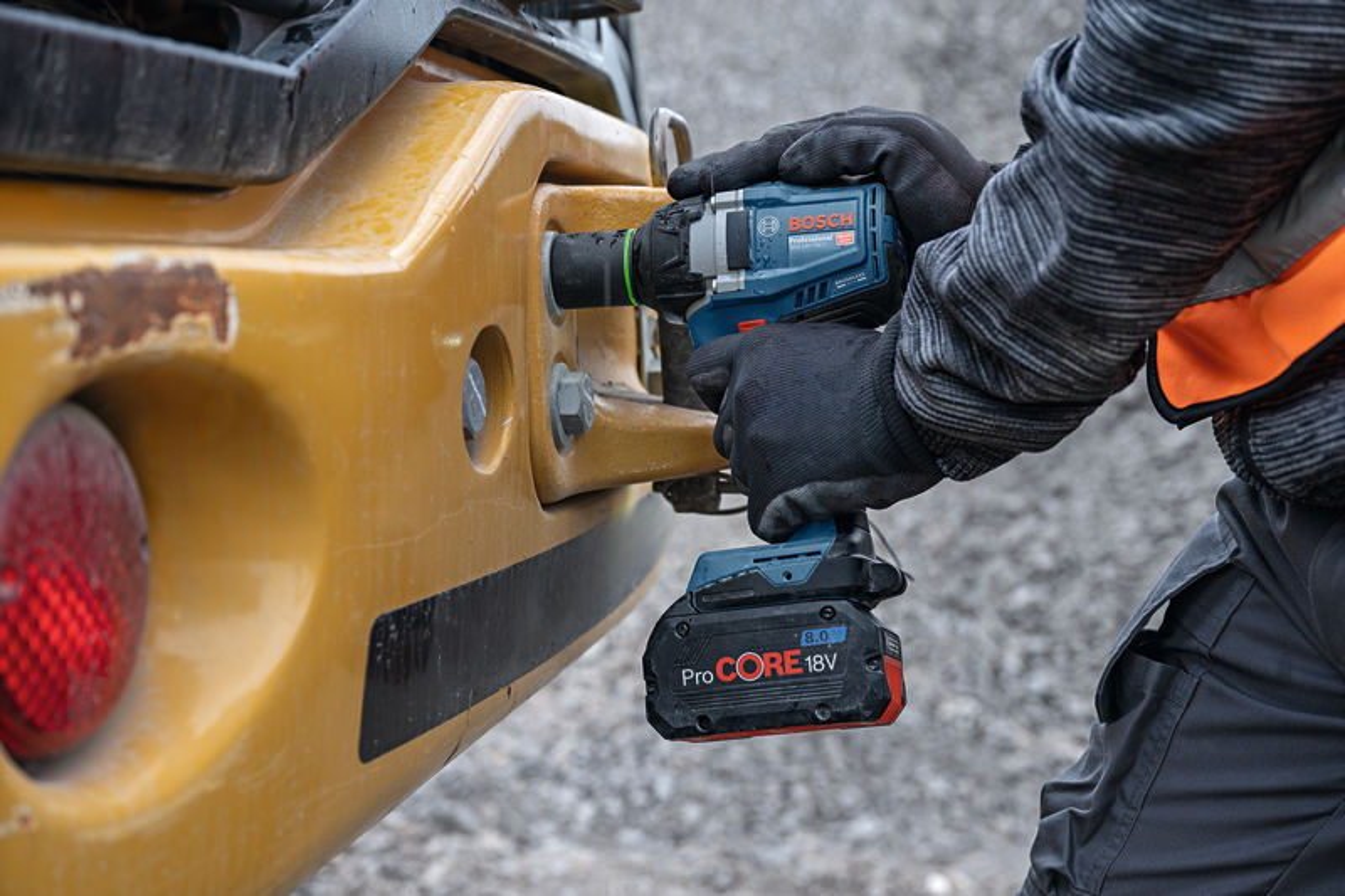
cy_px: 448
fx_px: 1830
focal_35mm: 49
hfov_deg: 40.4
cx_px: 672
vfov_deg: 27.5
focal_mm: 49
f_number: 4.5
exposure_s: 1/320
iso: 320
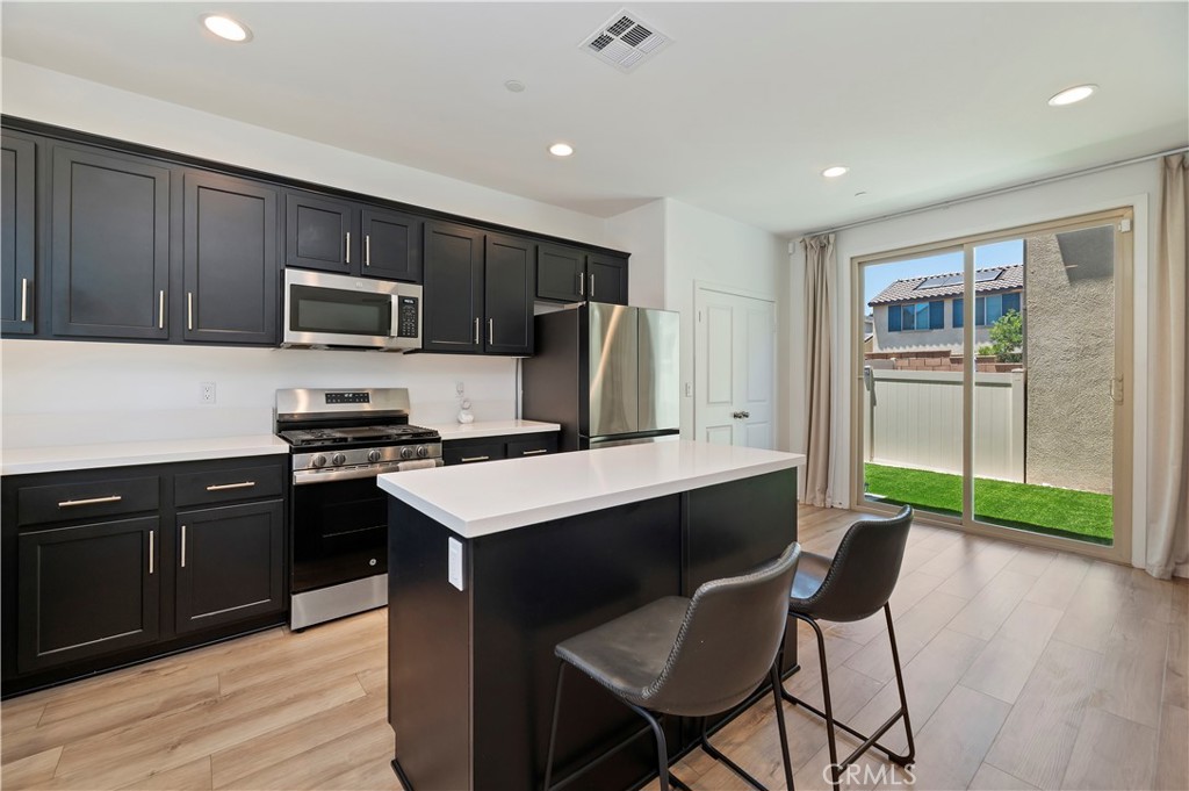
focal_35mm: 14
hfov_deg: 104.3
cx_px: 594
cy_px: 396
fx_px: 462
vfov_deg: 81.1
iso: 500
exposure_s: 1/15
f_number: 10
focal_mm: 14
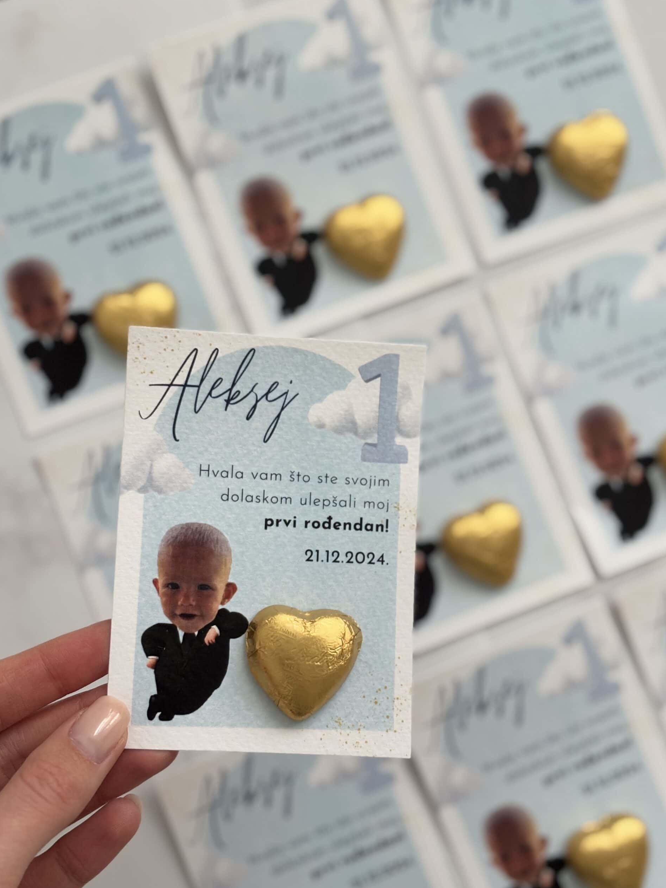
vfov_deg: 36.2
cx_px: 333
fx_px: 1360
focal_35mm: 53
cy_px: 439
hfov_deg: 27.5
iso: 125
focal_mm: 5.96
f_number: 1.6
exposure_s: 1/60
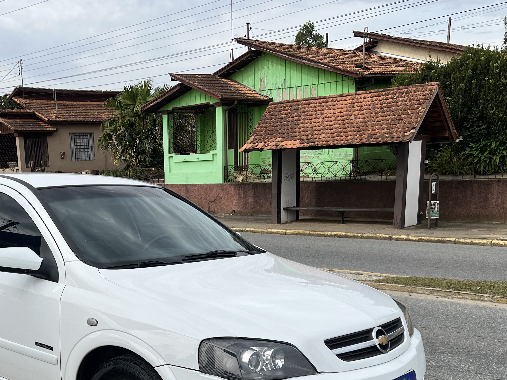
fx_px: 659
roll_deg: +3.3
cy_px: 315
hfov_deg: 41.3
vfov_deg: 31.2
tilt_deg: -12.8
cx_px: 153
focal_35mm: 45
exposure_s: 1/3257
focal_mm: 5.7
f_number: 1.5
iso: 50
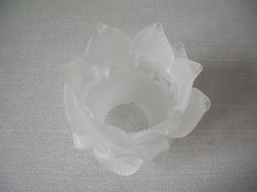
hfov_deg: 52.7
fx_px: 260
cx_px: 128
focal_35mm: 35
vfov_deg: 40.6
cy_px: 96
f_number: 2.8
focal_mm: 5.8
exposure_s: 1/34.5
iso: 50
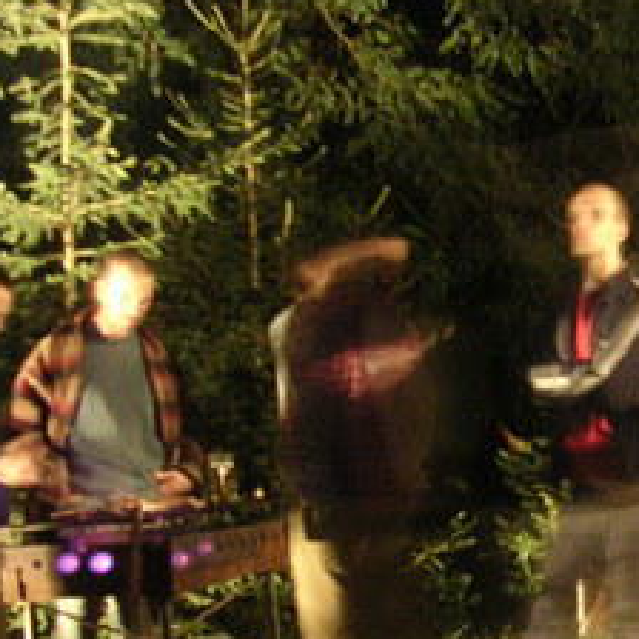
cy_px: 488
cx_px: 713
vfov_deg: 18.0
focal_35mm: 96
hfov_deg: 17.5
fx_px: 2005
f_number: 2.8
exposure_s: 1.95
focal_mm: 5.8
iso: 400
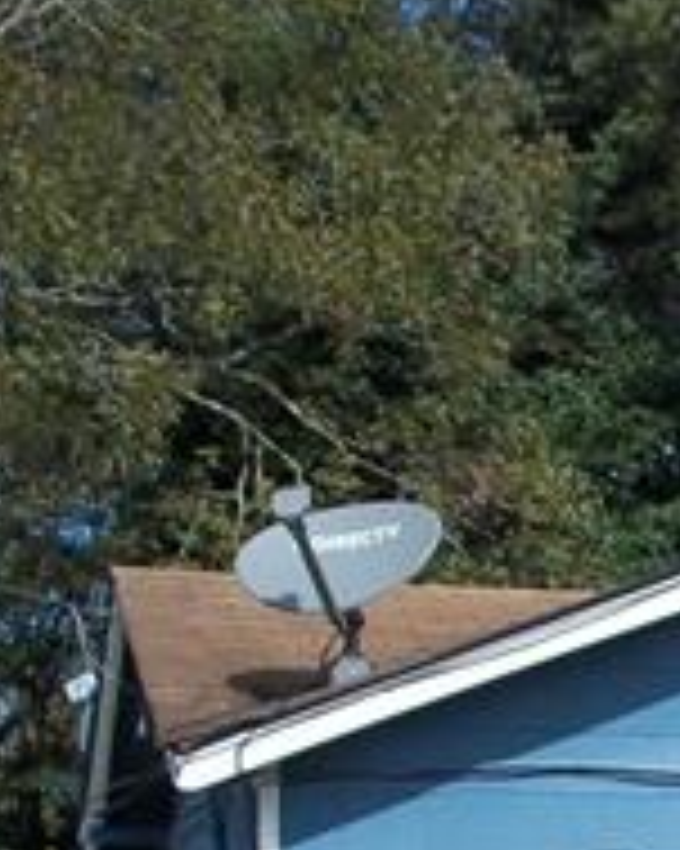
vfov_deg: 12.4
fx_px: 3827
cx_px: 1193
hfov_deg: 9.7
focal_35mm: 152
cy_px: 967
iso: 80
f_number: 8.9
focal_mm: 8.2
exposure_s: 1/160
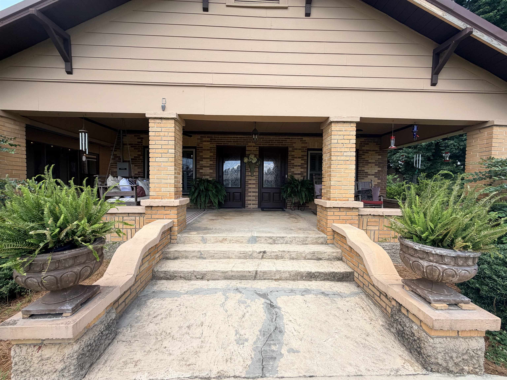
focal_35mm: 14
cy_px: 190
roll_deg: +0.0
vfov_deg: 85.7
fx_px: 205
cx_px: 254
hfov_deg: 102.1
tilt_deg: -1.4
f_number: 2.2
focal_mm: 2.22
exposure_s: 1/535
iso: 40
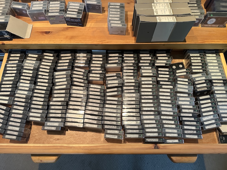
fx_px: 157
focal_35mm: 24
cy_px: 85
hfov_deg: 71.6
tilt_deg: -67.0
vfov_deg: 56.8
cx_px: 114
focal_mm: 6.86
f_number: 1.78
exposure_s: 1/60
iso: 500
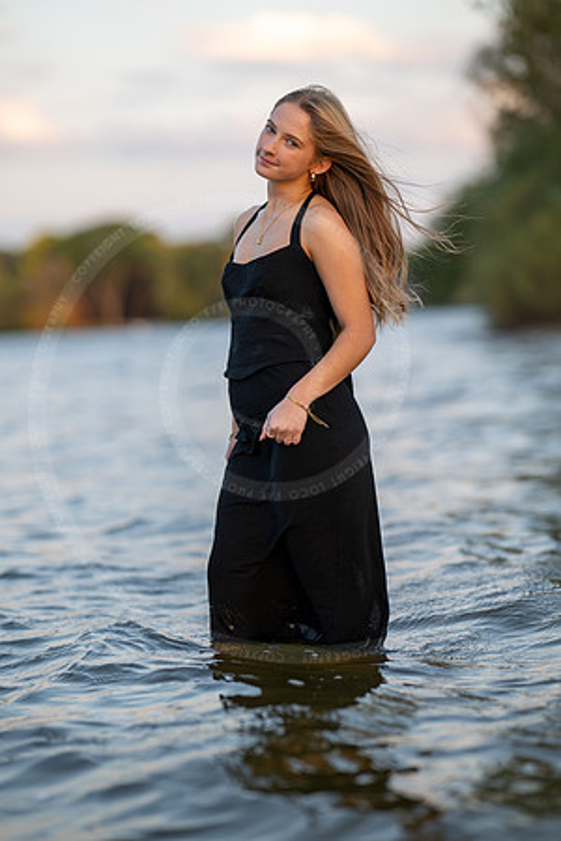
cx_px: 280
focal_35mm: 85
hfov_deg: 16.1
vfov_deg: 23.9
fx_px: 1987
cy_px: 420
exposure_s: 1/800
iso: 125
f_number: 1.6
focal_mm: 85
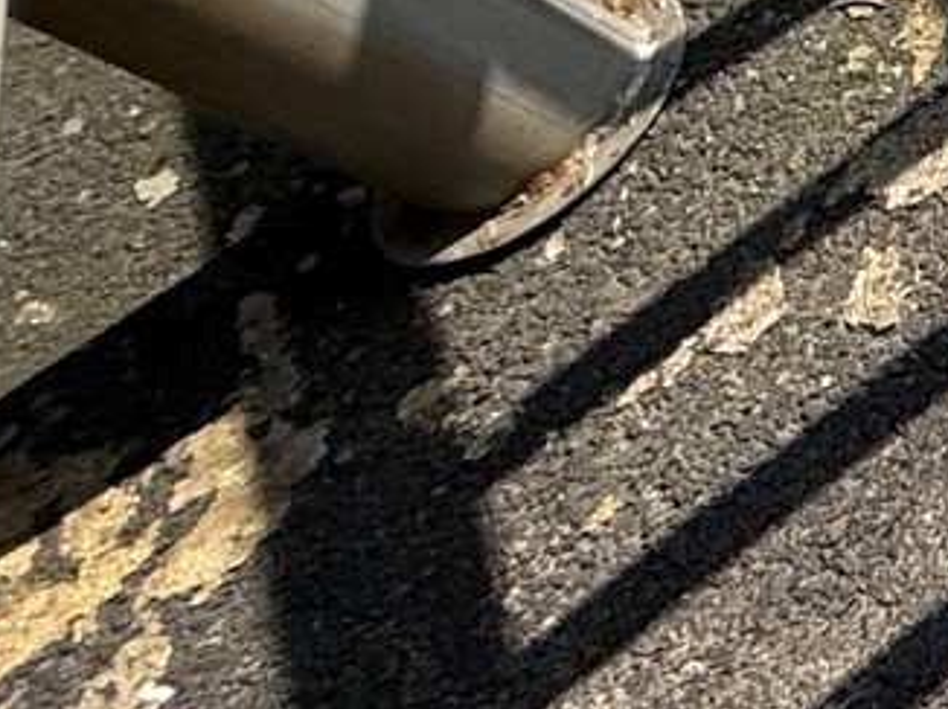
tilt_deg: -50.9
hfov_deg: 12.2
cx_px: 2710
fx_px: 2408
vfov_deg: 15.0
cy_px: -494
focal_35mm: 88
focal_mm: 2.22
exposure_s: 1/1901
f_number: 2.2
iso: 50
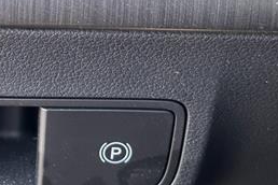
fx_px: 957
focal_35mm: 124
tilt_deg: -25.2
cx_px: 26
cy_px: 48
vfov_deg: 11.0
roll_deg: -0.8
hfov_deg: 16.3
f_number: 1.78
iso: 80
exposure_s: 1/121
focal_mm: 6.86
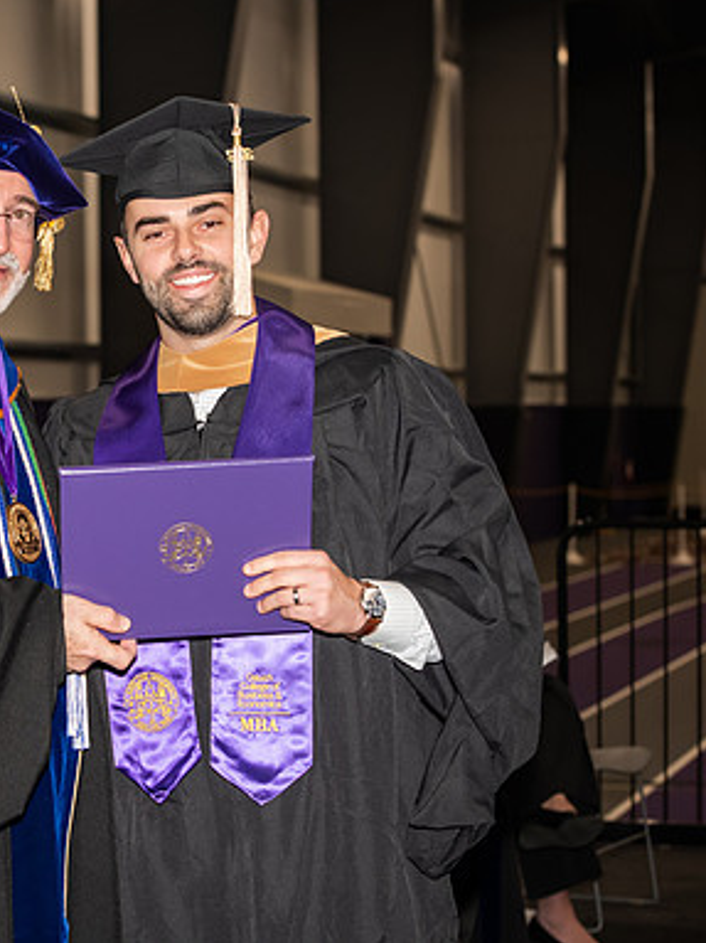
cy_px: 469
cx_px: 61
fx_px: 2775
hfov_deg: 14.3
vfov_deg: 19.3
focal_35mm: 102
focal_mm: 70
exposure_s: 1/200
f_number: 5.6
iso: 1000
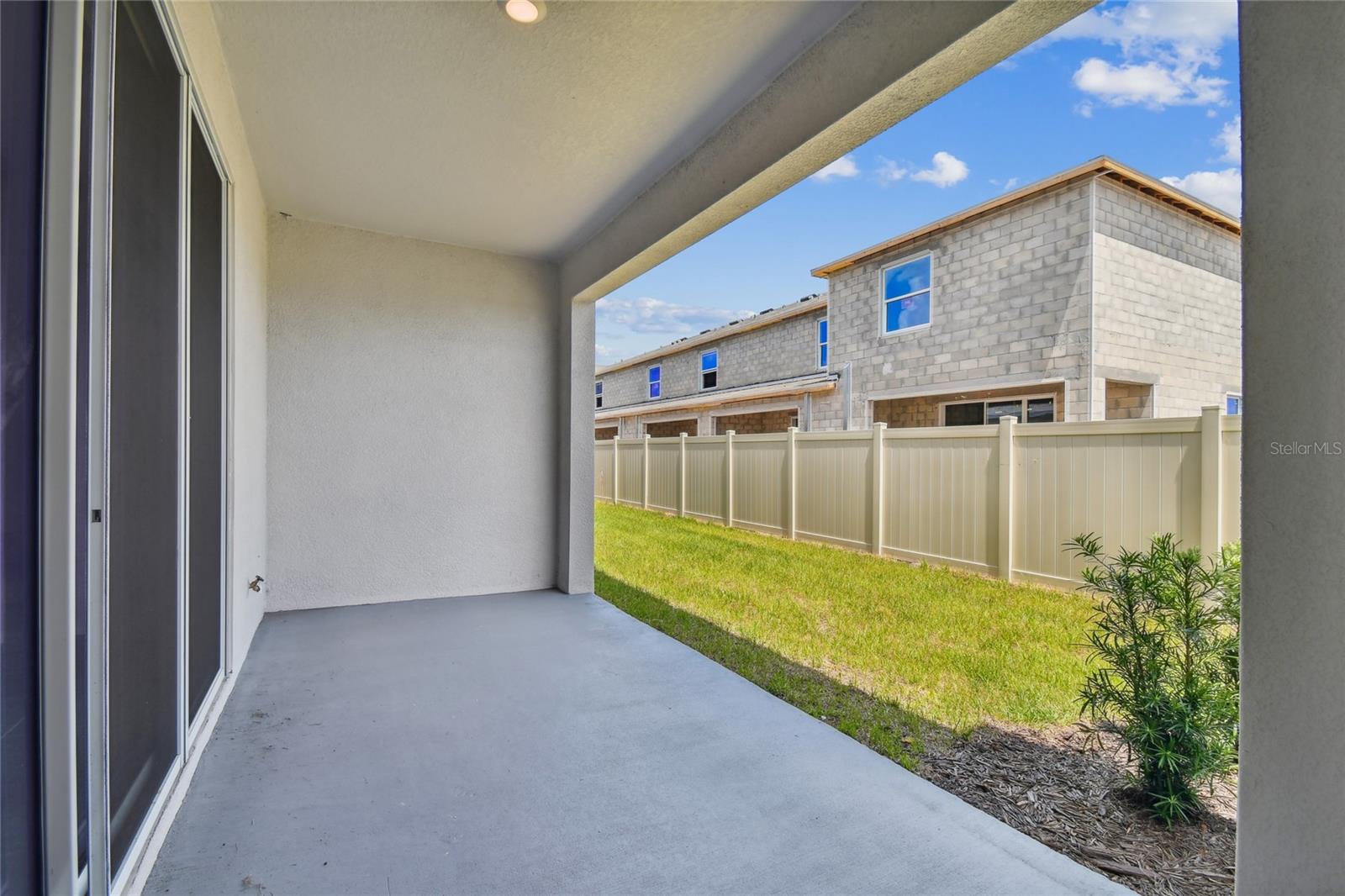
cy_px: 448
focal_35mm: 15
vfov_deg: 77.3
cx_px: 672
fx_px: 560
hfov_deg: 100.4
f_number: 7.1
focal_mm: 10
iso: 100
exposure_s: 1/250
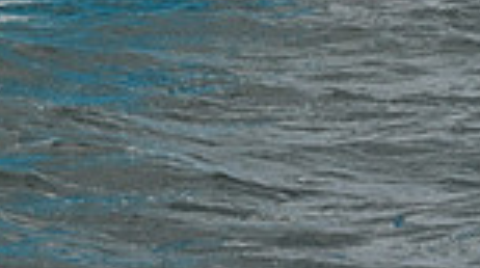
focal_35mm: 277
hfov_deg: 7.8
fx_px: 3519
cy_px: -614
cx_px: 58
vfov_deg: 4.2
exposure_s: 1/1250
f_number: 8
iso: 250
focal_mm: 70
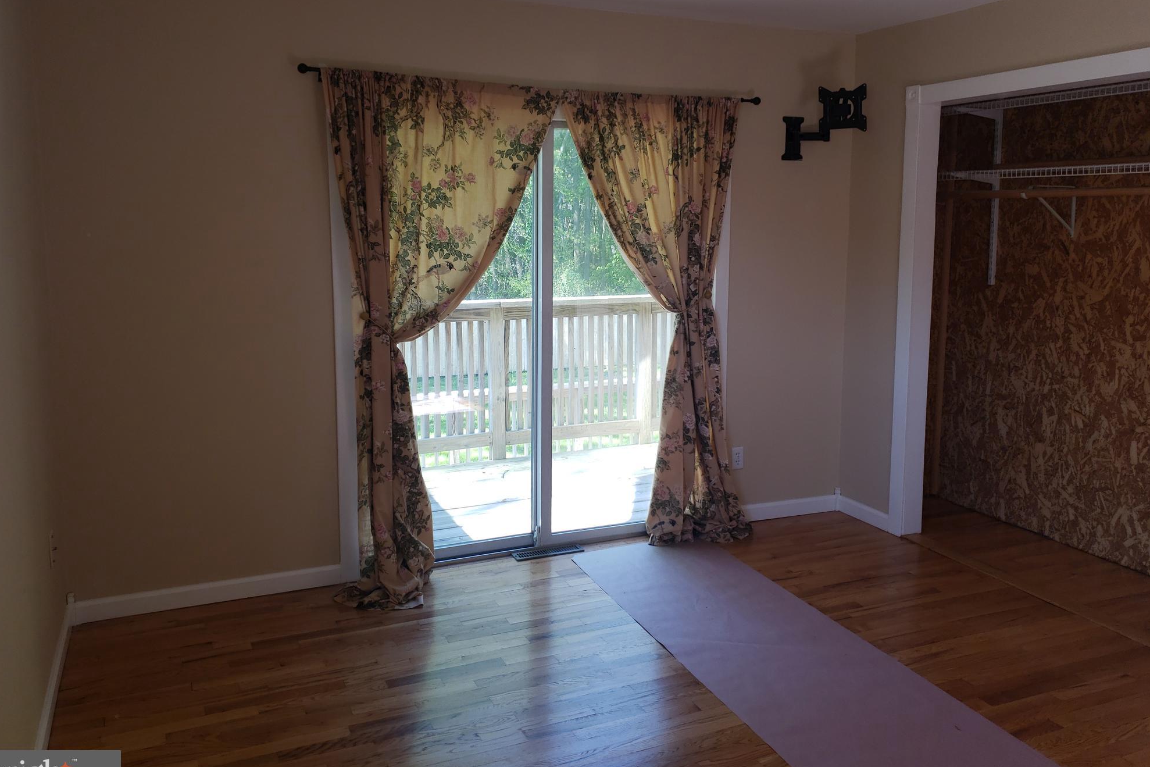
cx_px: 571
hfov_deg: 65.5
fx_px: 894
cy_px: 351
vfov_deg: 46.4
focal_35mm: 28
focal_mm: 4.3
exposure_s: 1/120
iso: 50
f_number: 1.5
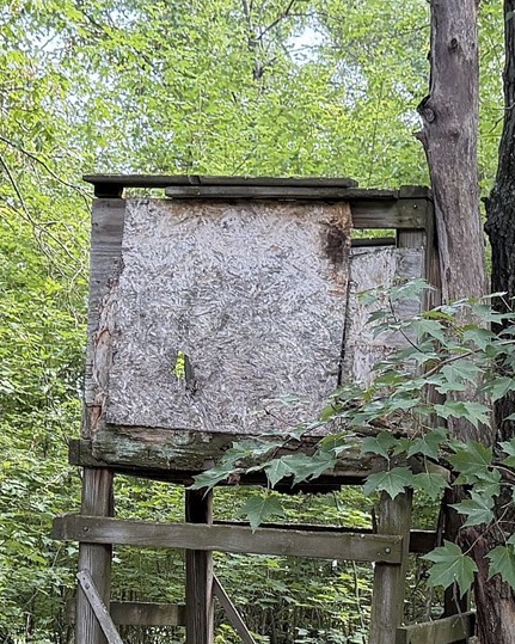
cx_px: 184
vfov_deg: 21.2
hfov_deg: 17.2
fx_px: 1696
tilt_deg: +3.4
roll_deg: +1.4
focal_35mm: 89
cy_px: 533
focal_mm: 6.76
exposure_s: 1/120
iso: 200
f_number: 1.78
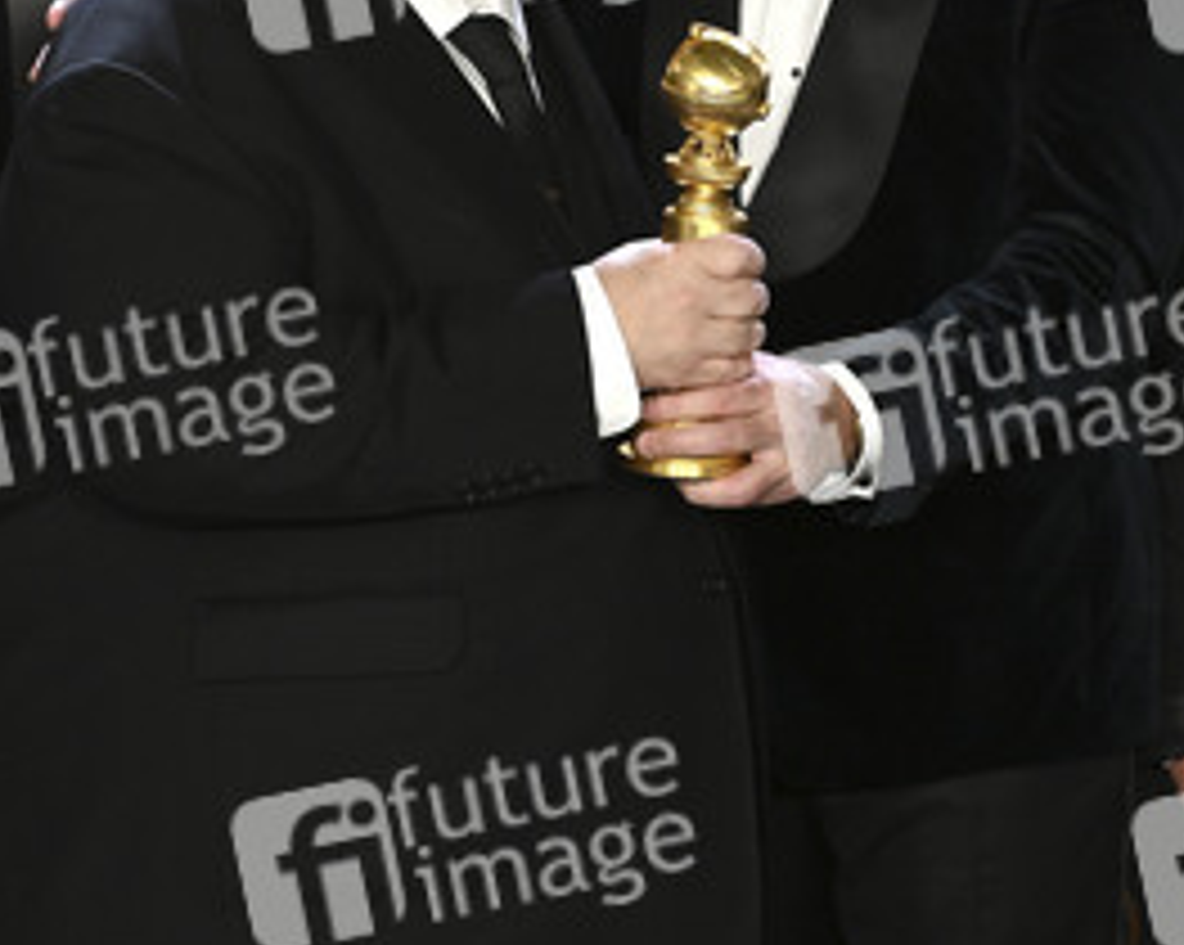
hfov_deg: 11.1
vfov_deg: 8.9
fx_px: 6093
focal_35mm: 174
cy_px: 171
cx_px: 594
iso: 6400
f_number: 8
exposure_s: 1/320
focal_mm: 122
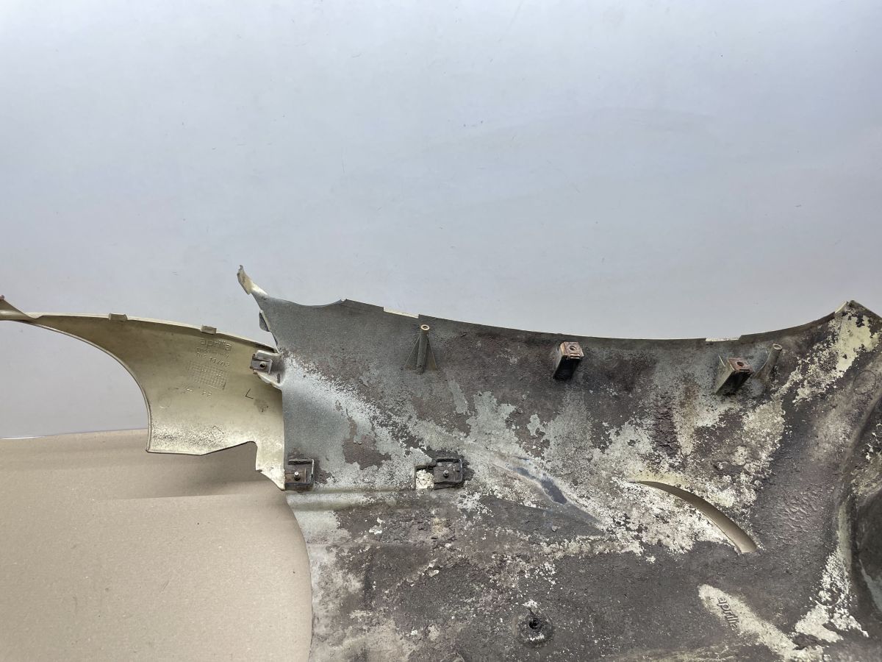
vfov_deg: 53.1
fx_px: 662
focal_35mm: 26
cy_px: 331
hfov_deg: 67.3
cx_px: 441
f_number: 1.6
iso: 64
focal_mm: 4.2
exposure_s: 1/100
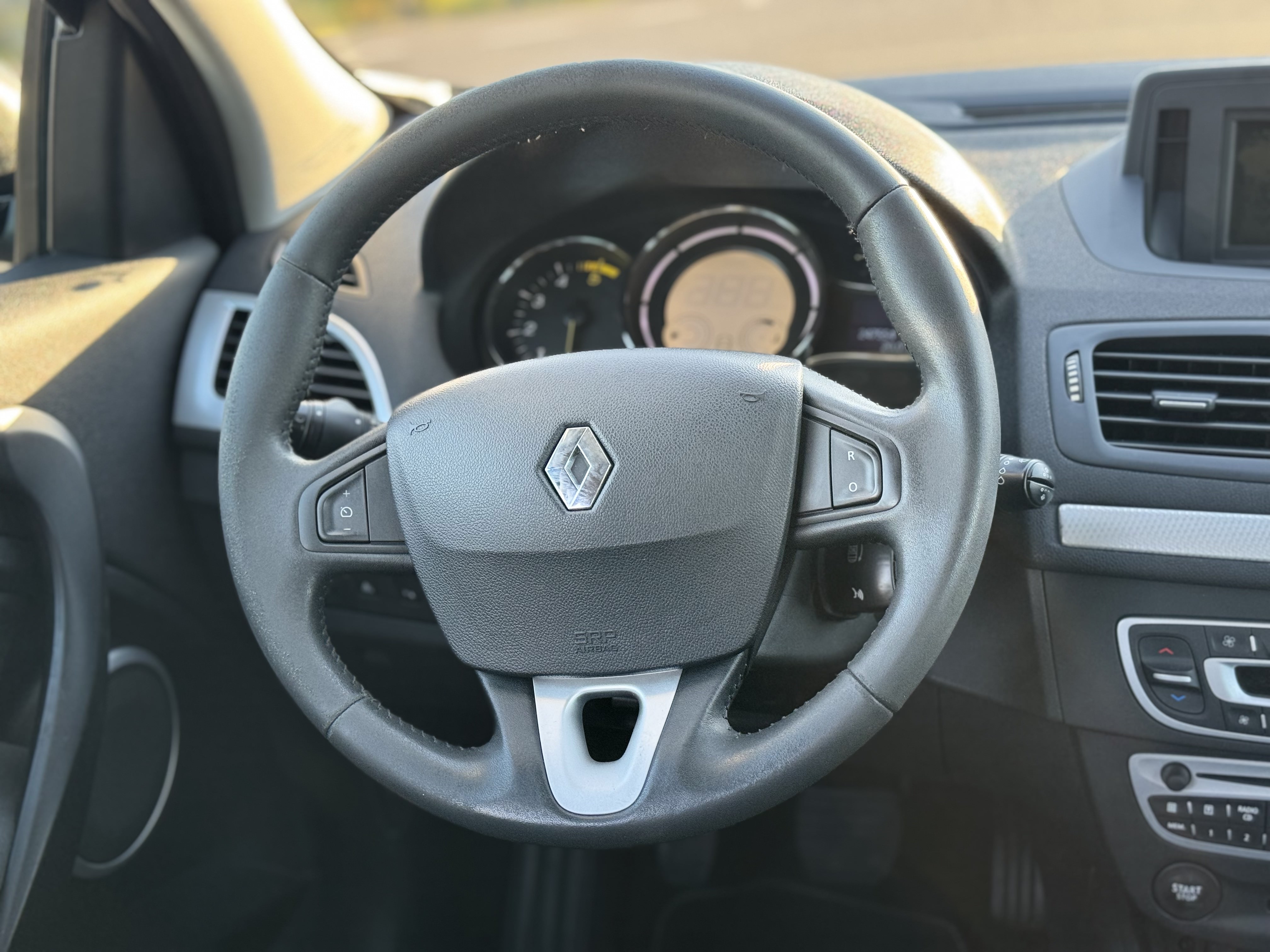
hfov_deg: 39.7
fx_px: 1761
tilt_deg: -17.7
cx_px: 635
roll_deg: +2.6
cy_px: 476
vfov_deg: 30.3
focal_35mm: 48
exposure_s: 1/117
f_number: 1.78
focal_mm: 6.76
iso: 100
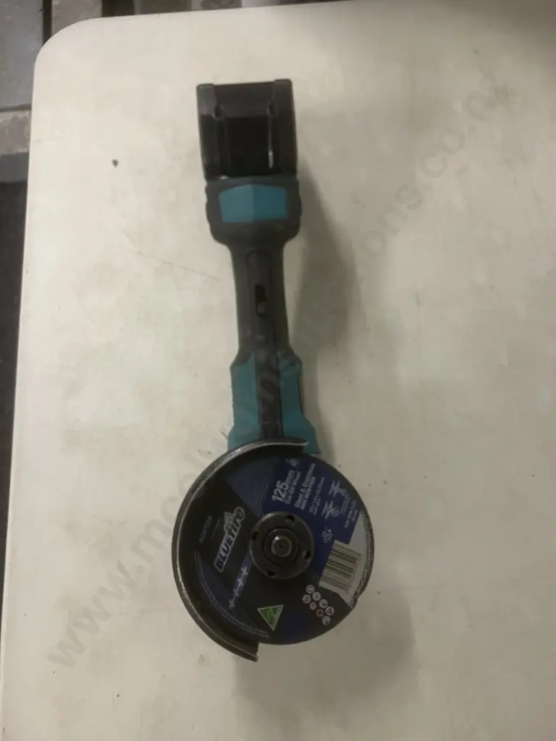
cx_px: 278
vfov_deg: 63.4
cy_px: 370
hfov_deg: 49.7
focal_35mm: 28
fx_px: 600
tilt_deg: -66.0
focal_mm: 3.99
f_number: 1.8
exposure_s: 1/50
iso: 160
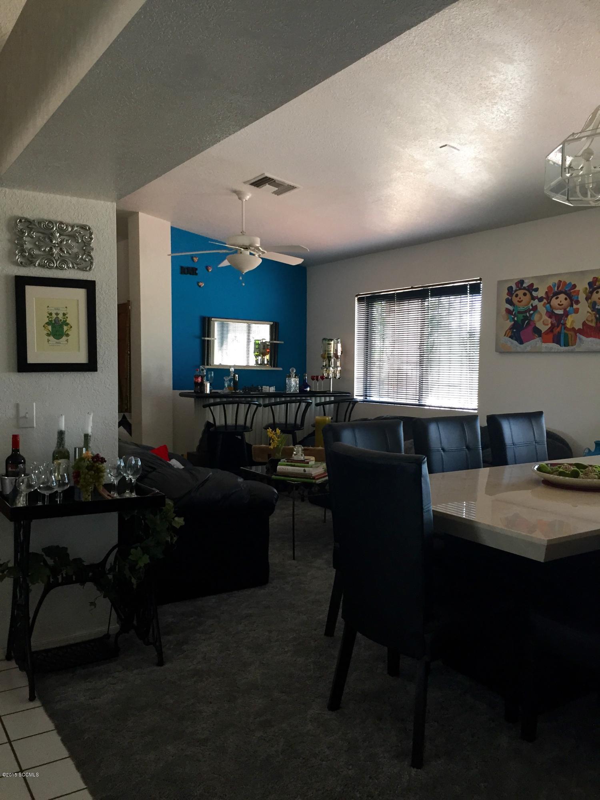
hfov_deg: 48.2
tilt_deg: -2.5
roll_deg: +0.5
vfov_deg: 61.7
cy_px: 400
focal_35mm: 29
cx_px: 300
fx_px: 670
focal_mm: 4.15
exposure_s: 1/30
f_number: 2.2
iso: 50
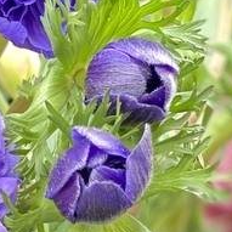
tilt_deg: +24.3
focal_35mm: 193
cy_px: 290
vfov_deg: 8.9
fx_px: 1463
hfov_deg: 8.8
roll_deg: +3.3
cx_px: -141
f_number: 2
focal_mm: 6
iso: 160
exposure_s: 1/50
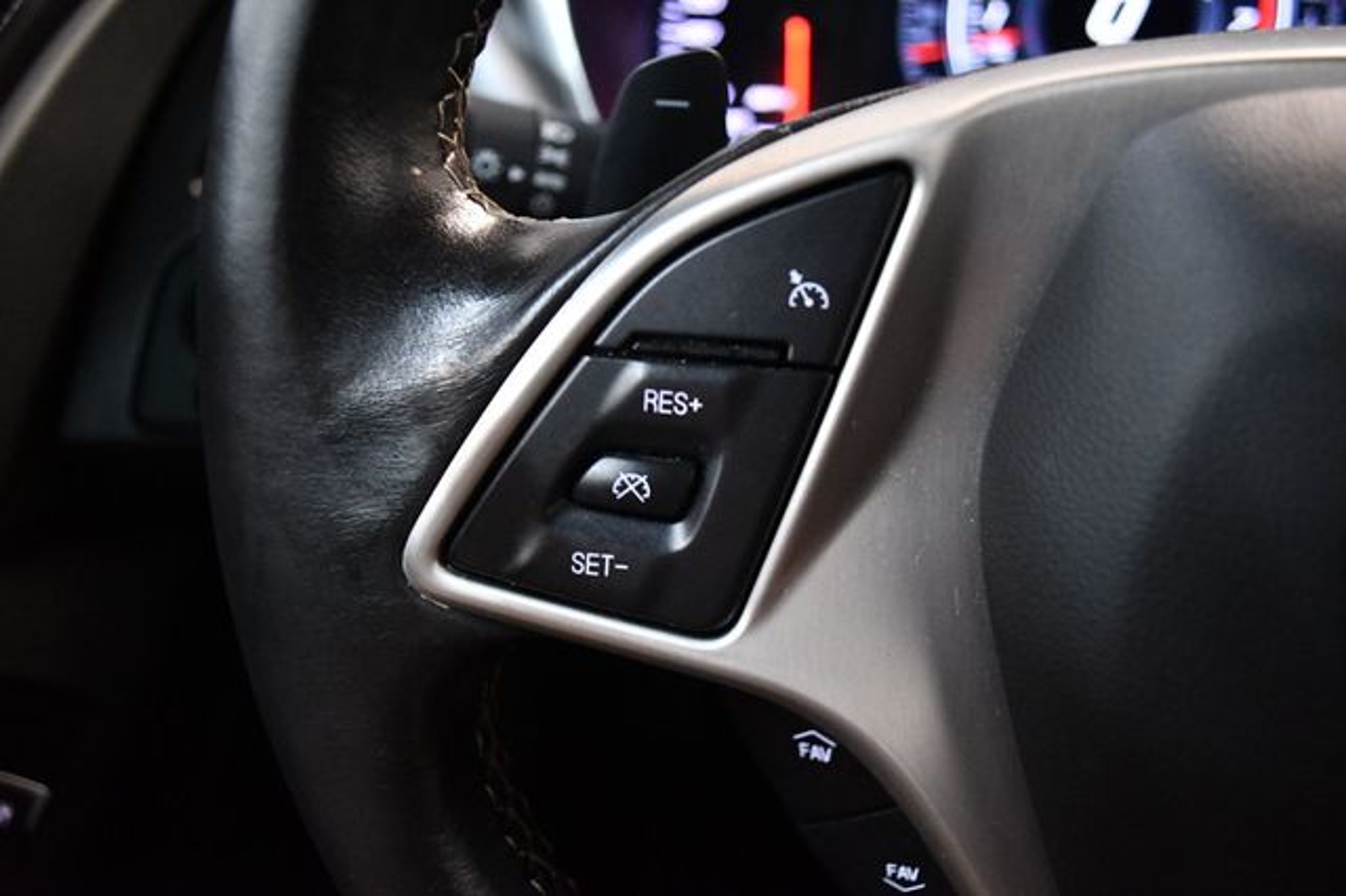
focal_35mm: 30
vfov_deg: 43.6
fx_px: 1121
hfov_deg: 62.0
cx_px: 673
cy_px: 448
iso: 6400
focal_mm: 20
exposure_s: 1/60
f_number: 3.8
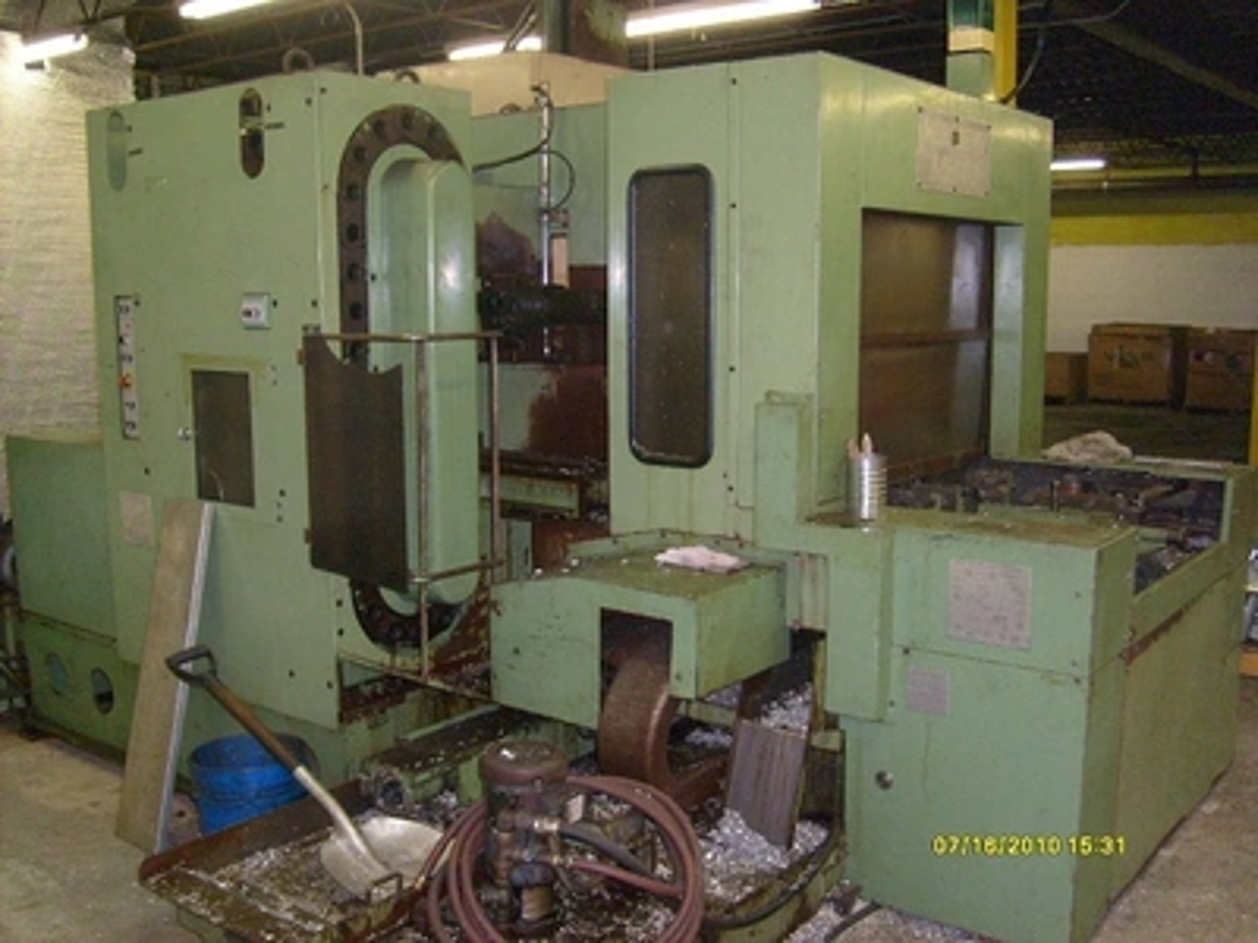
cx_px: 629
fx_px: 1272
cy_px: 472
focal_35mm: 35
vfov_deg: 40.7
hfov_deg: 52.6
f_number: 2.8
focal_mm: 5.8
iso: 200
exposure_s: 1/45
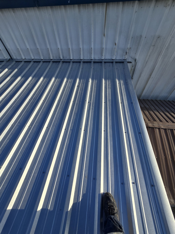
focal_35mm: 13
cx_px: 88
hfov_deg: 89.9
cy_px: 117
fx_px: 88
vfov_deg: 106.2
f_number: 2.2
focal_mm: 2.2
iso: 50
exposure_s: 1/2240
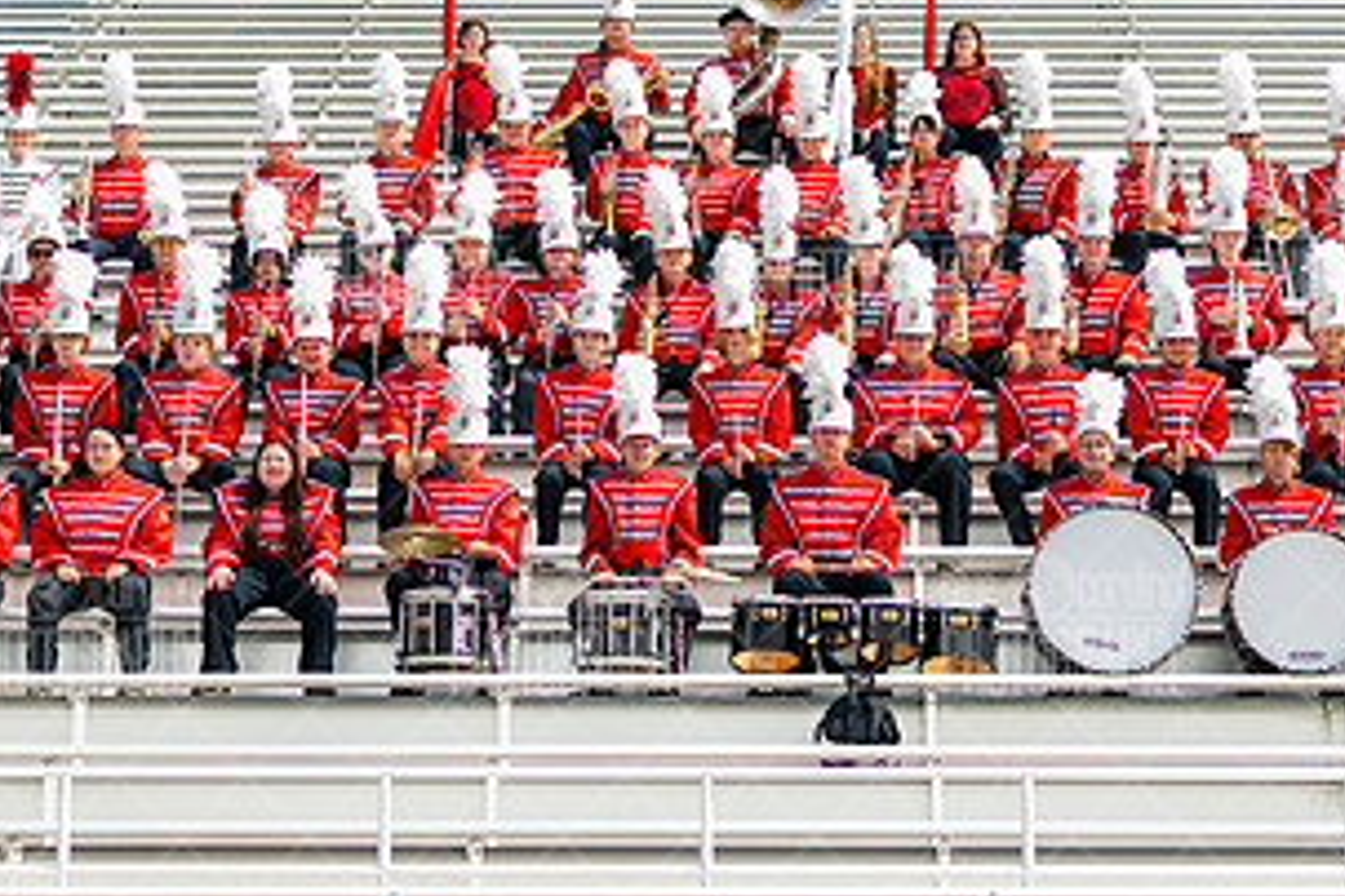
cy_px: 242
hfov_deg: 20.0
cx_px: 741
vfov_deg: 13.4
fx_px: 3811
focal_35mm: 102
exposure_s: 1/160
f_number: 1.4
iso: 80
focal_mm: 35
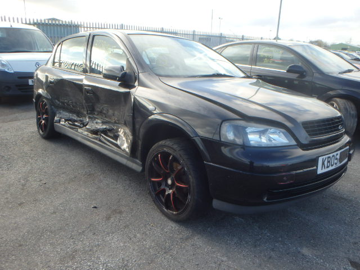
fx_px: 291
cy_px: 135
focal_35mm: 28
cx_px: 180
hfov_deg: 63.4
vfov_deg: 49.7
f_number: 3.9
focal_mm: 5
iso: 125
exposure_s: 1/160
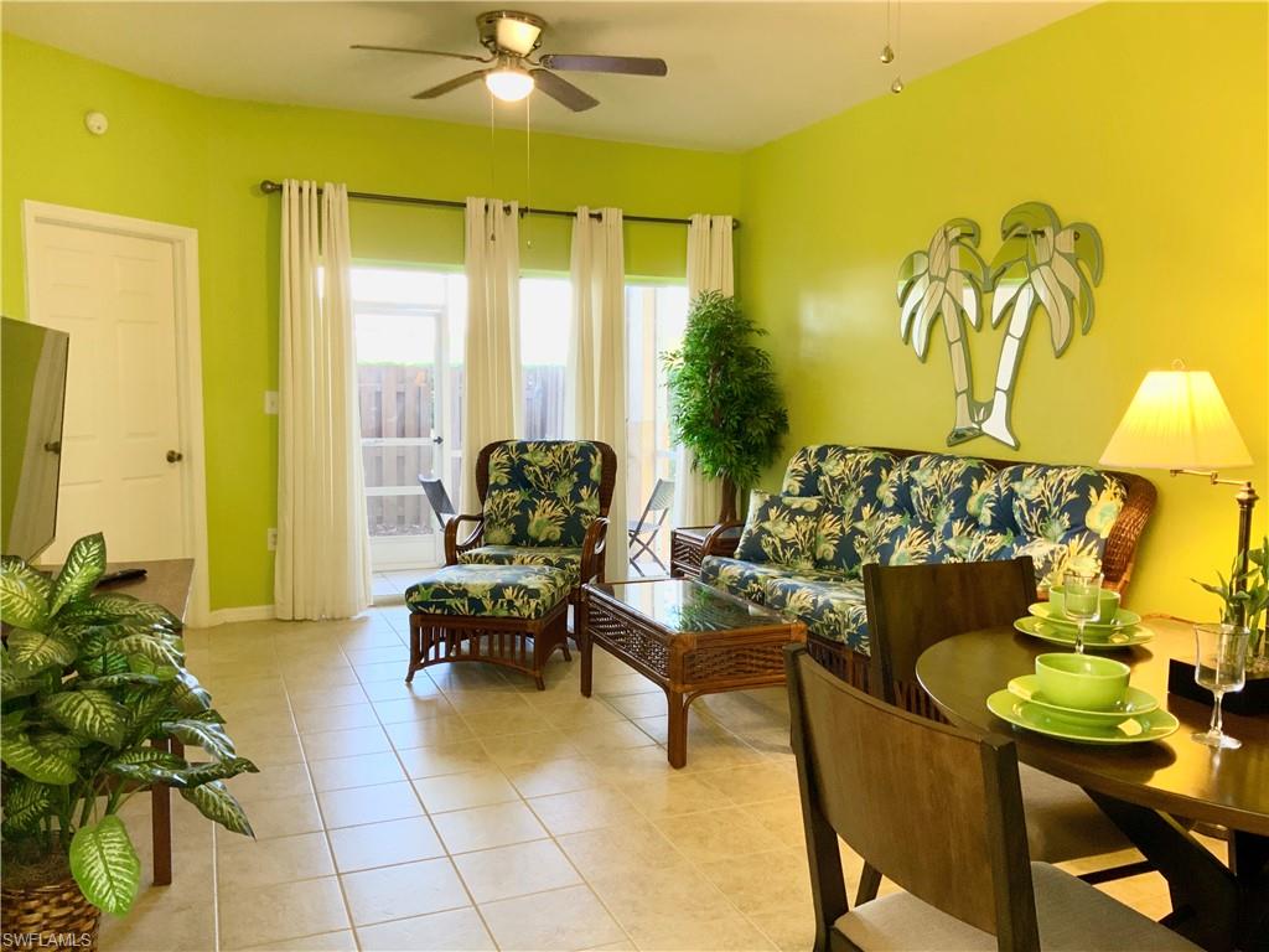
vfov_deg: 48.2
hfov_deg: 61.7
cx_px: 634
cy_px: 476
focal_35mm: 29
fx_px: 1063
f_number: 1.8
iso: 160
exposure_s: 1/60
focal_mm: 3
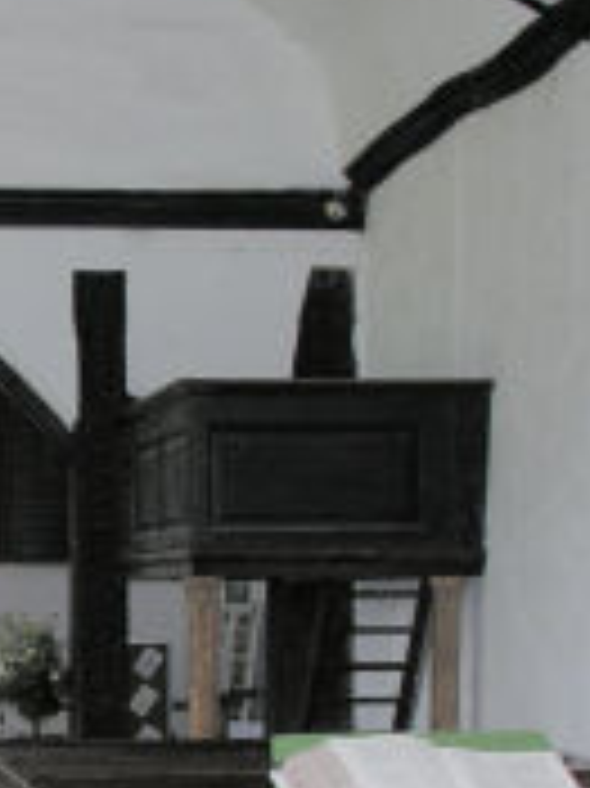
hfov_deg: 15.4
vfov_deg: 21.1
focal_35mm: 92
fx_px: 2093
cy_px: 633
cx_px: -131
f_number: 2.8
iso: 83
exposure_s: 1/60.1
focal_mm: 8.9
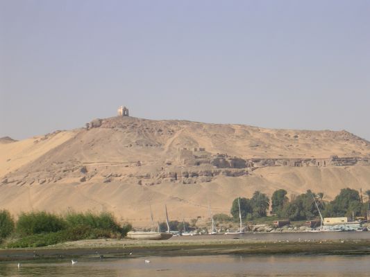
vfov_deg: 12.9
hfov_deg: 17.1
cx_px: 185
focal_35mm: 115
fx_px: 1229
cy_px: 138
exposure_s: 1/513
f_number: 4.9
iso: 50
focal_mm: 17.4
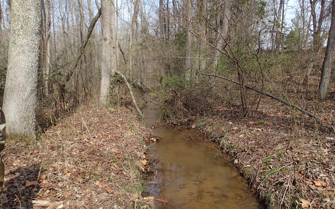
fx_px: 246
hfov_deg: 68.4
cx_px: 169
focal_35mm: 27
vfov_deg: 45.9
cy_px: 117
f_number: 2.8
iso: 200
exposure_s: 1/1250
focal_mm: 4.5
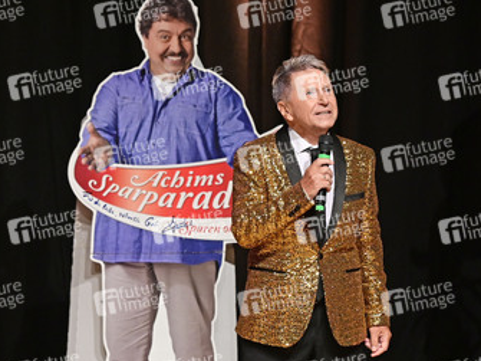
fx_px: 3236
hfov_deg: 8.5
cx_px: 294
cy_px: 191
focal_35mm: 233
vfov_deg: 6.4
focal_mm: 180
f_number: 4
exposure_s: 1/250
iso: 3200
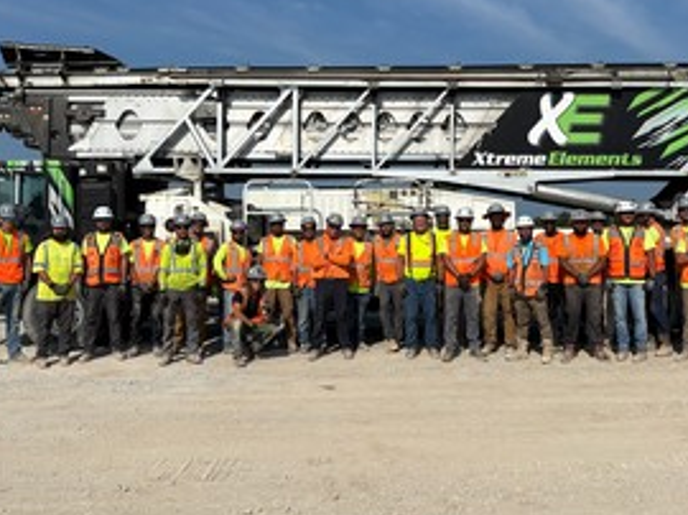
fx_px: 834
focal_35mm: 42
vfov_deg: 34.1
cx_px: 405
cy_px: 185
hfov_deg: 44.6
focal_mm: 5.96
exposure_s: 1/7813
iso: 50
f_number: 1.6
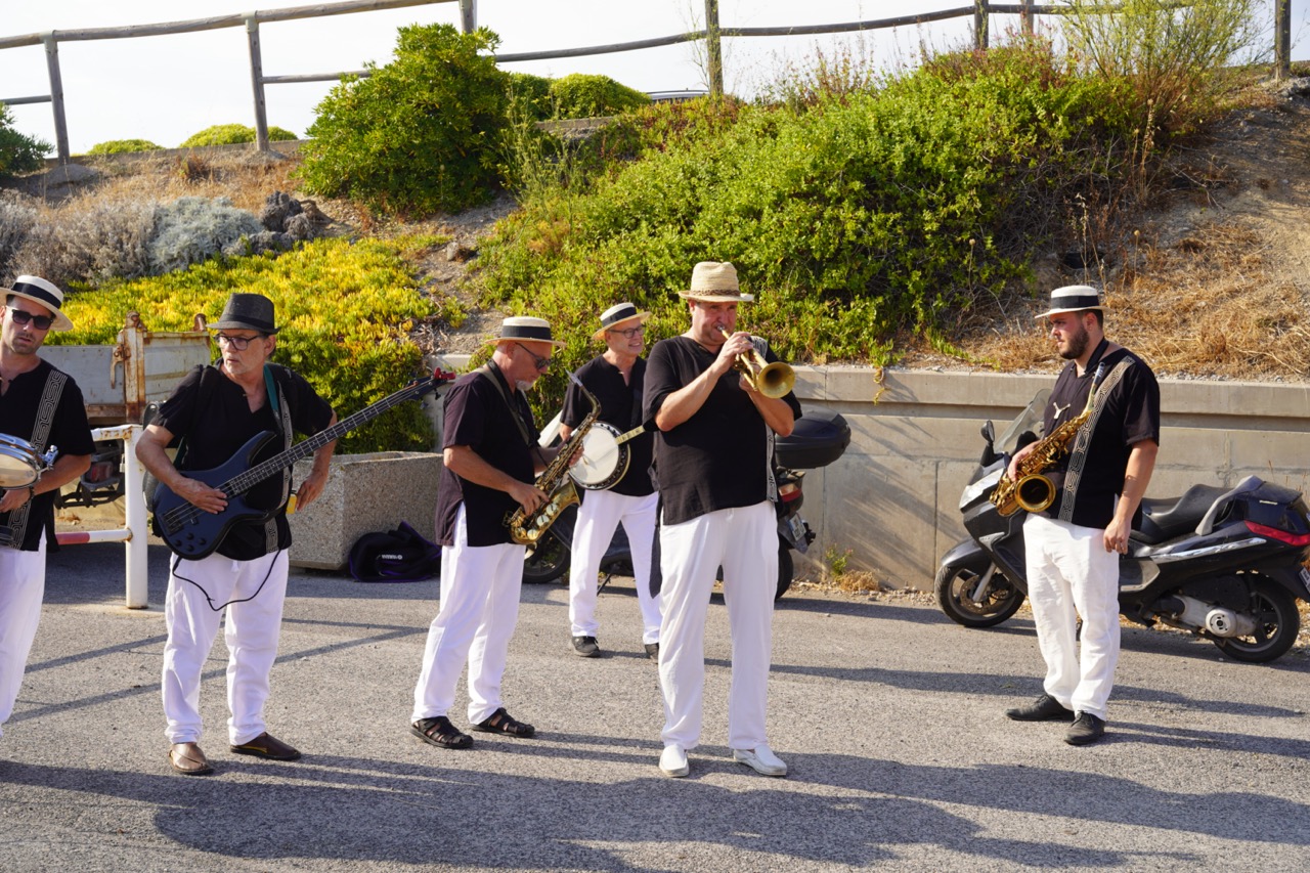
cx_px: 655
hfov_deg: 43.0
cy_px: 436
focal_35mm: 46
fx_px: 1663
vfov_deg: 29.4
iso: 100
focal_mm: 45.7
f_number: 8
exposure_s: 1/125
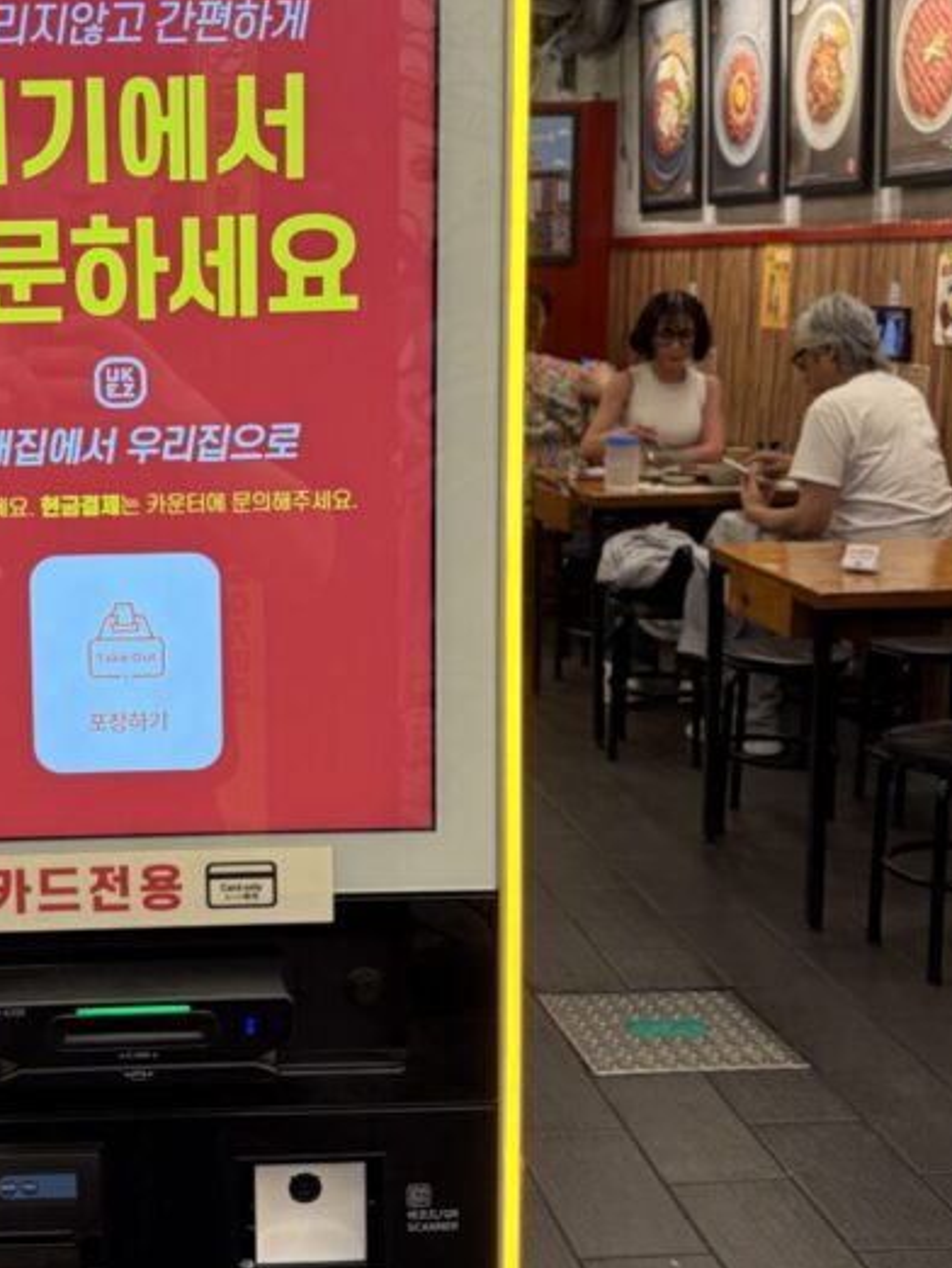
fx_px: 1869
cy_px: 539
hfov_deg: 27.7
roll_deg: +1.5
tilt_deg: -7.8
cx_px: 134
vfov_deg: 37.4
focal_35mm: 51
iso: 100
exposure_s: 1/60
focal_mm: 5.96
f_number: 1.6
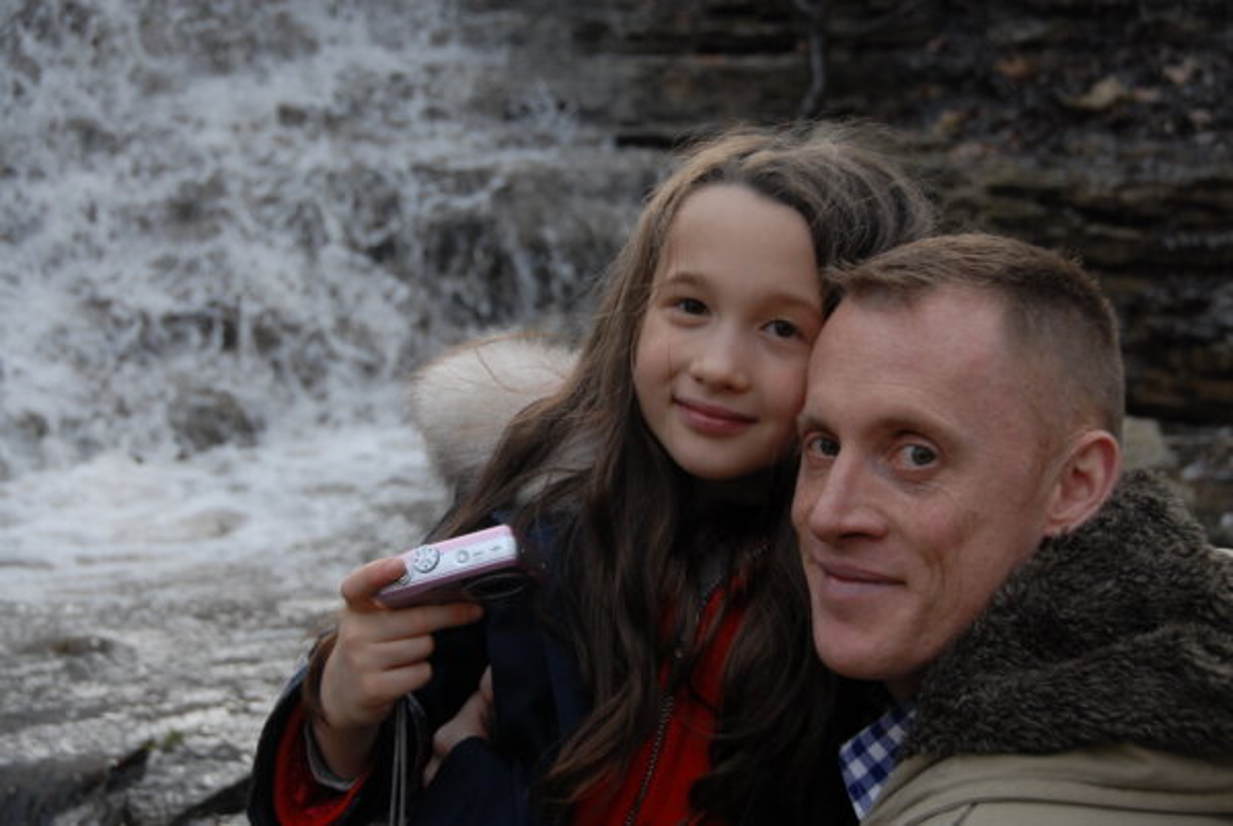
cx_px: 616
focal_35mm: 69
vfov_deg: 19.8
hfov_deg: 29.2
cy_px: 413
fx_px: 2367
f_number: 5.6
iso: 400
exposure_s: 1/350
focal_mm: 46
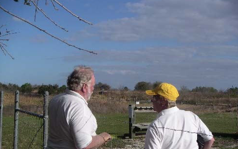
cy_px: 85
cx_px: 120
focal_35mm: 52
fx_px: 337
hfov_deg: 38.9
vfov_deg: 24.9
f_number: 6.9
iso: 50
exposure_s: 1/250
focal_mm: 7.5
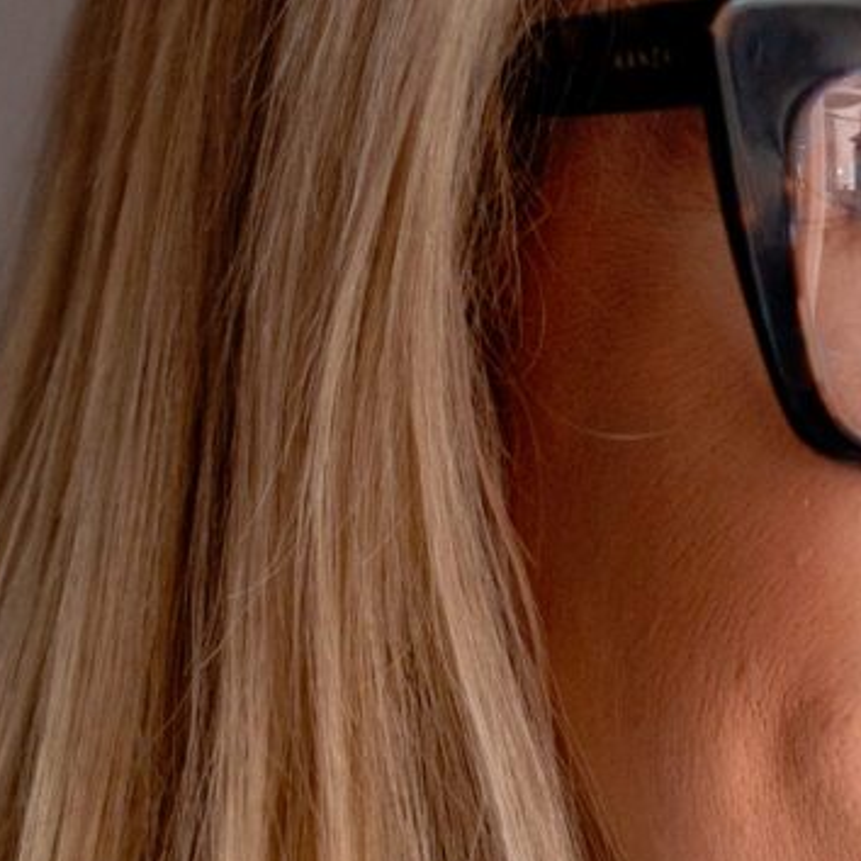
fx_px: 8639
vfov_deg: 5.7
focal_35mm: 307
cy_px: 1282
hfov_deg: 5.7
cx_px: 1183
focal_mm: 50
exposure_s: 1/320
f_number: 2.8
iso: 640
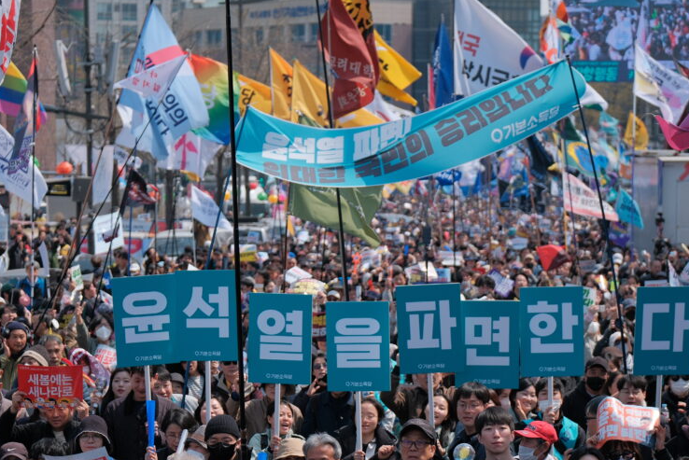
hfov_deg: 19.6
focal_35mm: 104
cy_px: 317
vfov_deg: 13.2
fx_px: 1992
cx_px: 352
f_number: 2.8
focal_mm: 50
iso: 320
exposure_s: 1/3000
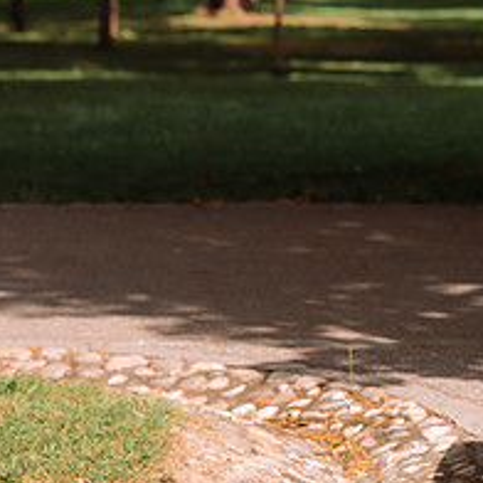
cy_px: 34
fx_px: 3378
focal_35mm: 214
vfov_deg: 8.1
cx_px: 586
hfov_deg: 8.1
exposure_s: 1/800
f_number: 3.5
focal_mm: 85
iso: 400
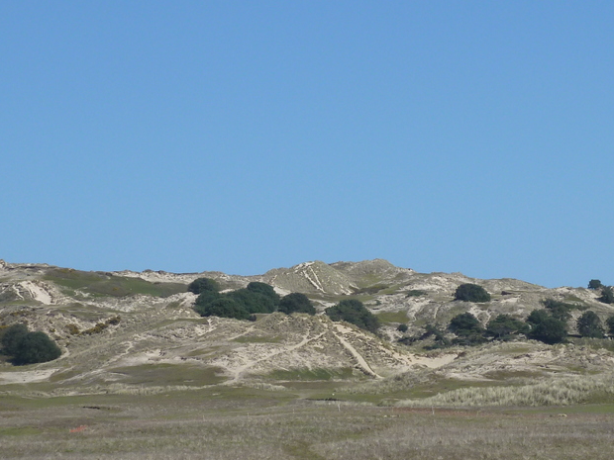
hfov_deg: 16.1
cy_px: 276
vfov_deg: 12.1
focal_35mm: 122
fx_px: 2164
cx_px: 403
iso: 80
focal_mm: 10.3
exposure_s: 1/500
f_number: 5.6
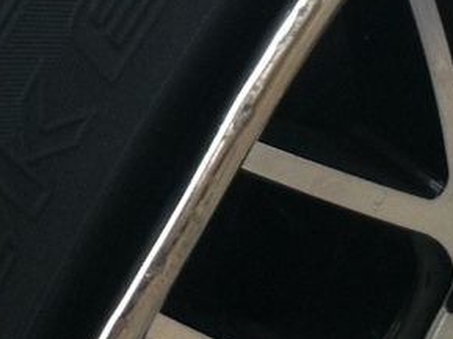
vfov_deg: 7.5
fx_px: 2536
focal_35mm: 194
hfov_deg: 10.2
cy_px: -109
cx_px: 287
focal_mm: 3.85
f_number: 2.8
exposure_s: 1/20
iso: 80
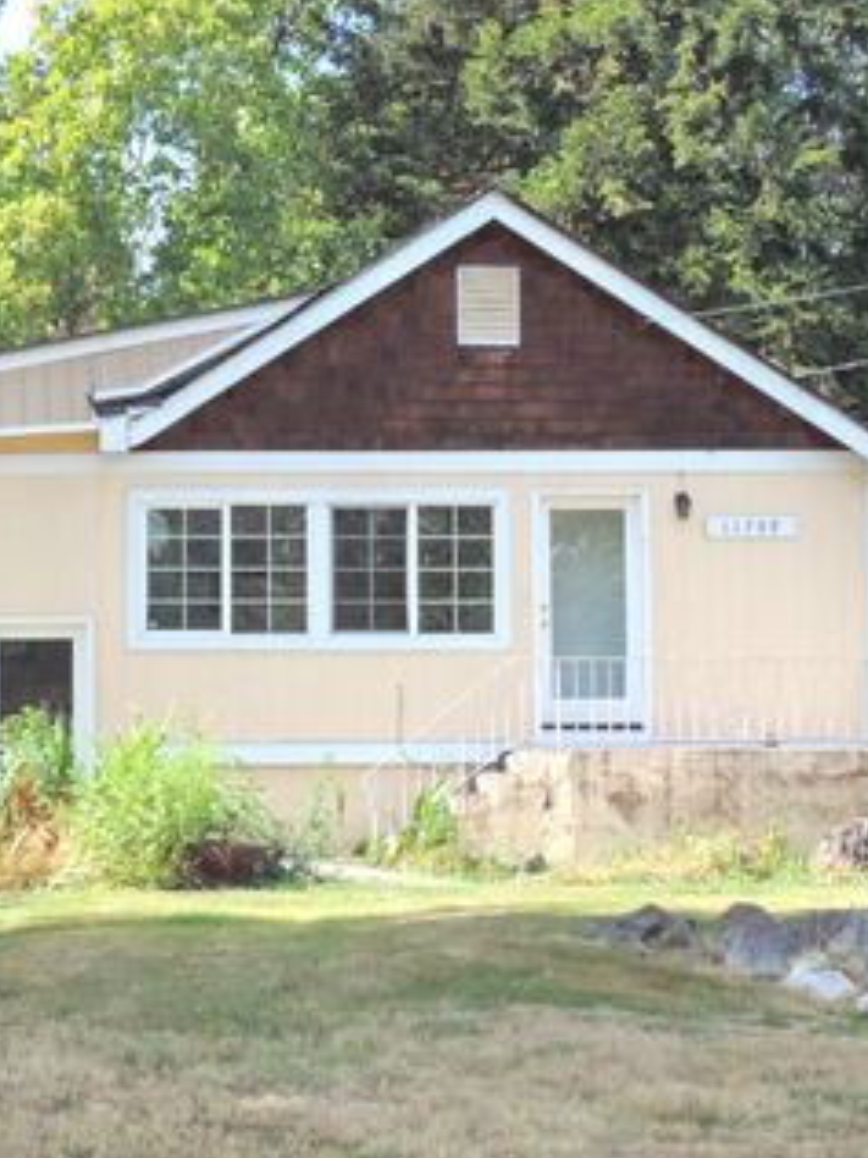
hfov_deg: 18.5
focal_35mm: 79
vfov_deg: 24.7
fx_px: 2641
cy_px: 672
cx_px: 179
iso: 500
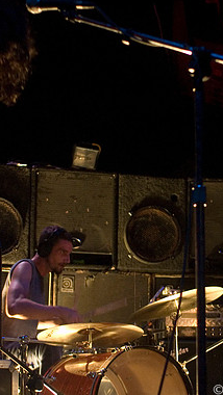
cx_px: 143
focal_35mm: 84
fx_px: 880
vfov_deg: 25.4
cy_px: 198
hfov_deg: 14.4
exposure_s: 1/80
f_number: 2.8
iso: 1600
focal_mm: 35
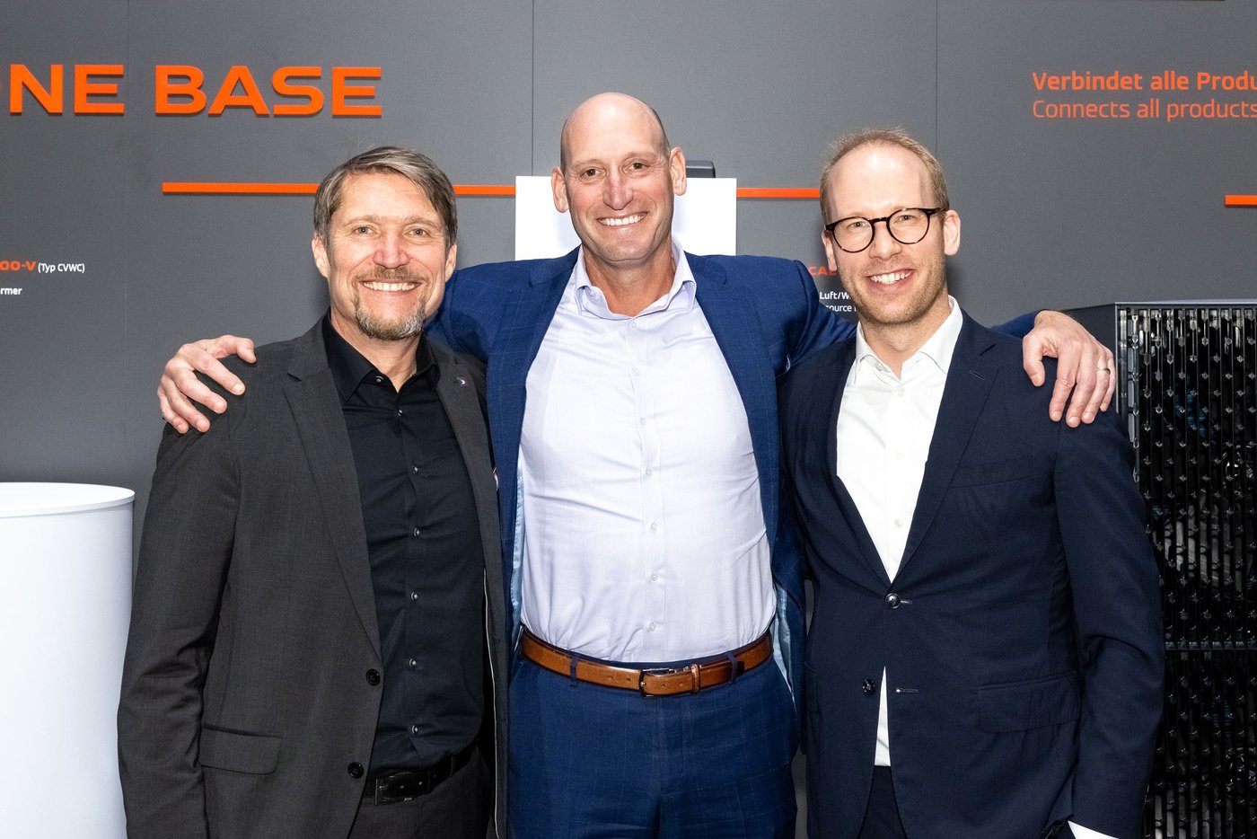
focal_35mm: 31
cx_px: 645
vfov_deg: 42.4
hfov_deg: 60.8
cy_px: 306
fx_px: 1071
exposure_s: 1/200
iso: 640
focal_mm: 24
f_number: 5.6
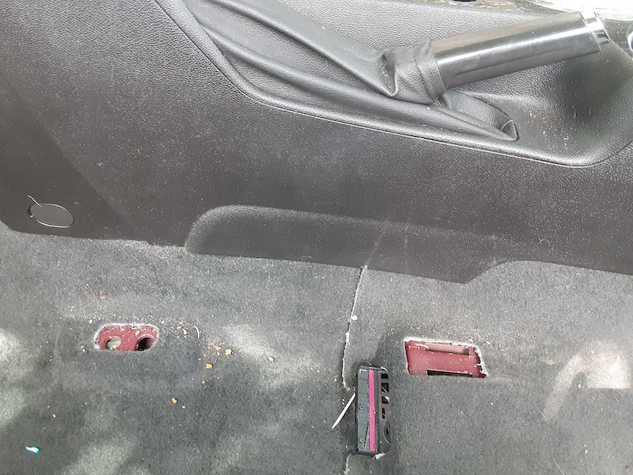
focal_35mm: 27
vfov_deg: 51.4
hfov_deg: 65.3
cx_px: 316
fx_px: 494
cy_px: 238
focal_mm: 2.91
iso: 200
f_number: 1.9
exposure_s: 1/30
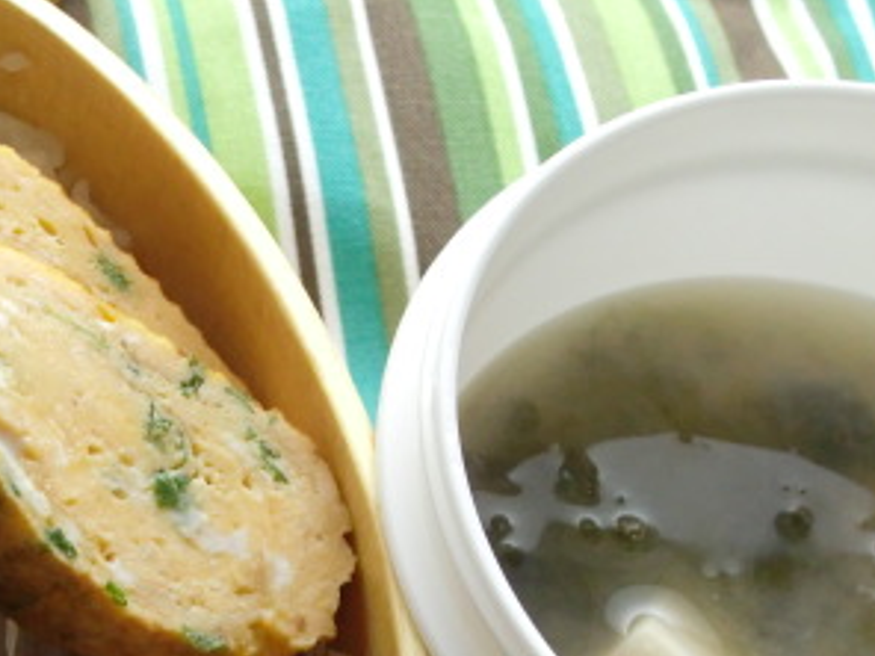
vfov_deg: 12.3
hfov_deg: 16.4
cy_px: 632
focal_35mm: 119
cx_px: 163
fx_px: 3008
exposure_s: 1/100
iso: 400
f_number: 3.6
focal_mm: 9.8
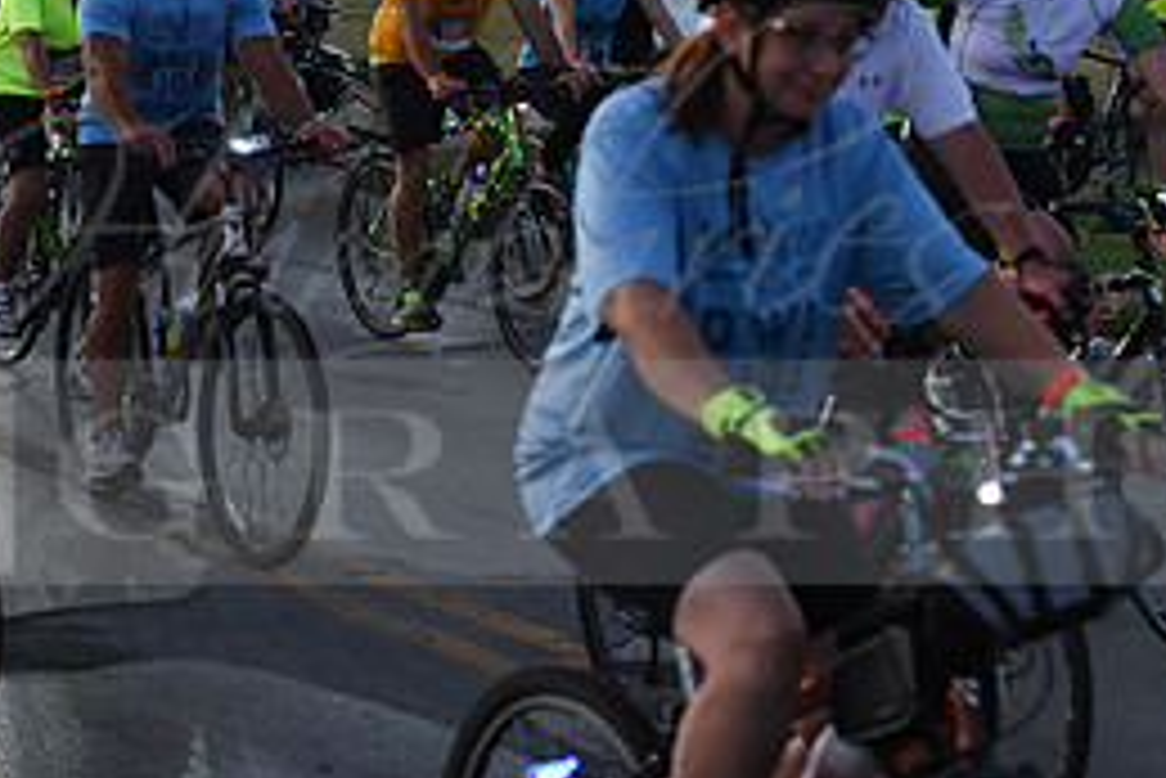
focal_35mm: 112
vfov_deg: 12.2
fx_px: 3629
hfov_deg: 18.0
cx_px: 162
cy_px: 295
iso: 2500
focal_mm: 50
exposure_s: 1/400
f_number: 2.8
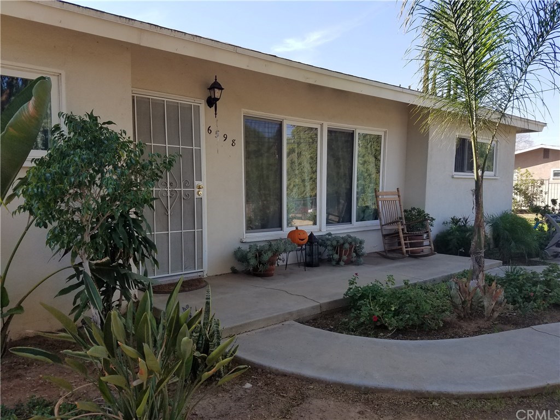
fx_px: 421
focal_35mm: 26
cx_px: 280
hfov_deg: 67.3
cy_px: 210
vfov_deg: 53.1
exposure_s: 1/1028
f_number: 1.7
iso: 50
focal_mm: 4.2
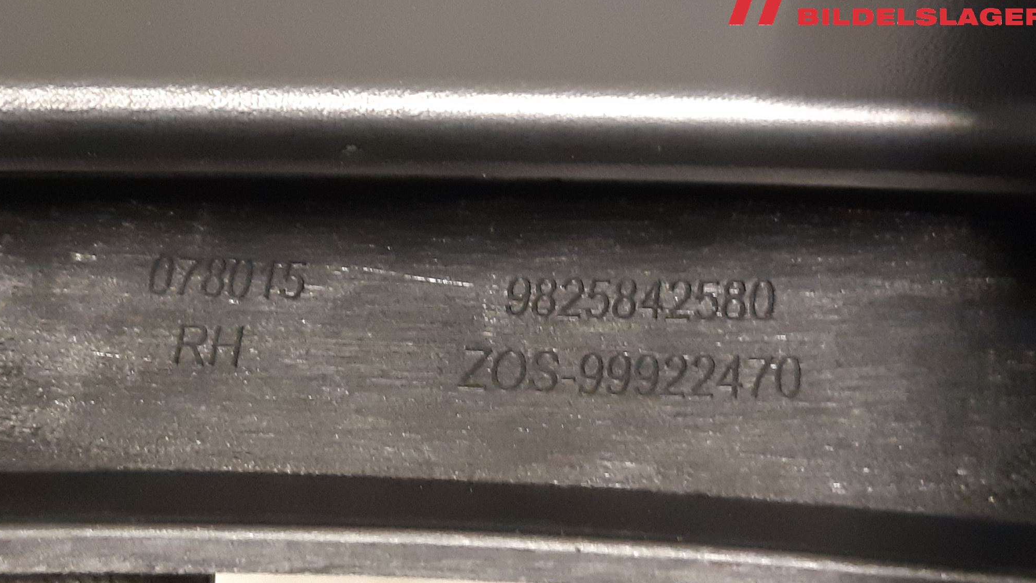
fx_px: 797
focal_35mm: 29
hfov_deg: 66.1
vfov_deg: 40.1
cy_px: 335
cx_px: 516
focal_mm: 3.93
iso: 400
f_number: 1.7
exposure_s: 1/25
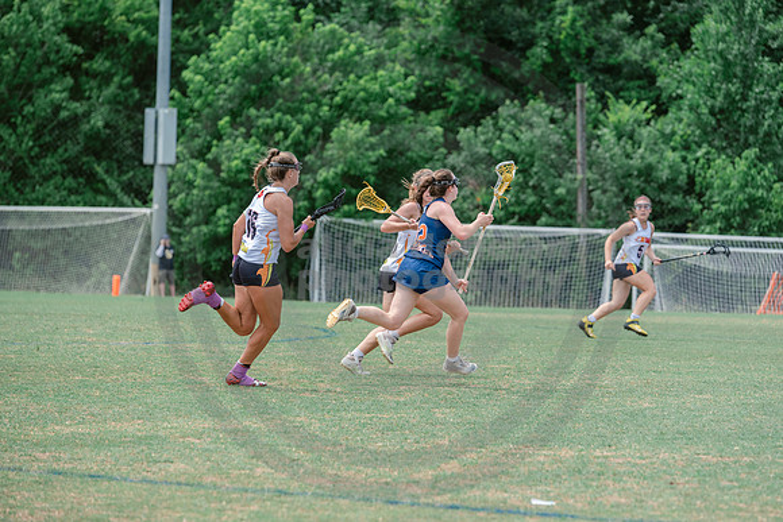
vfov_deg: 7.0
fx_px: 4242
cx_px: 392
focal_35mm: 195
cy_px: 261
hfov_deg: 10.5
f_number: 4.5
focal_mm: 195
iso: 400
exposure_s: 1/1250
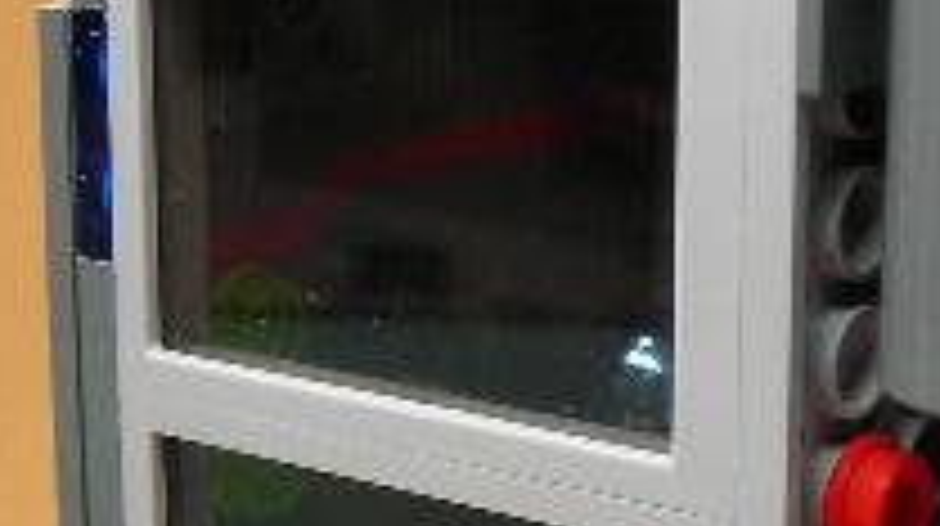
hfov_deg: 16.8
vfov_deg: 9.4
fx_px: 3162
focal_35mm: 127
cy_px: 638
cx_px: 733
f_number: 3.2
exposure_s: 1/55.7
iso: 50
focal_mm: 6.3
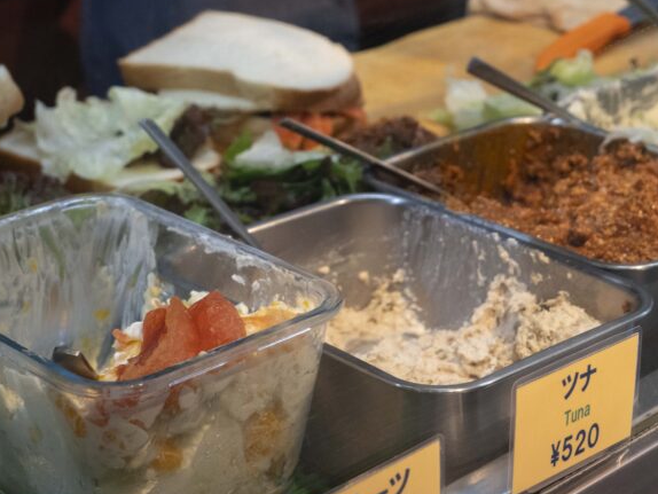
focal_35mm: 96
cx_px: 459
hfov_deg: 20.3
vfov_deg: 15.4
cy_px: 161
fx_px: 1826
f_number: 5.6
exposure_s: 1/160
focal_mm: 56
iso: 3200
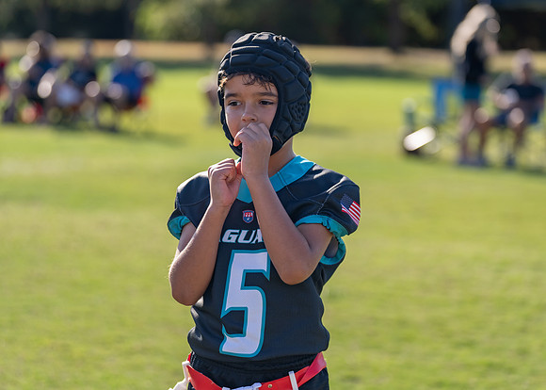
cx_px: 278
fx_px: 1839
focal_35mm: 119
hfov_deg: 16.9
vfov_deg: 12.1
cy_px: 198
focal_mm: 99
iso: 100
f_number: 2.8
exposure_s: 1/1250
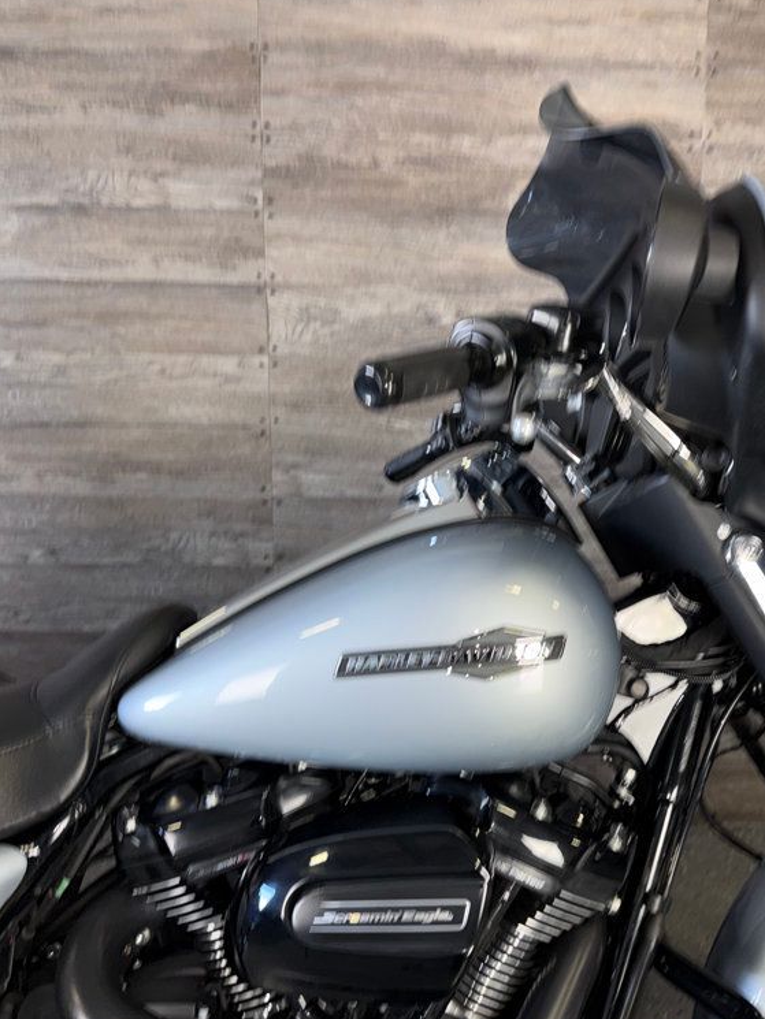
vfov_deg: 55.3
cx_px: 502
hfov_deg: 42.4
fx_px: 972
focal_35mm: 33
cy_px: 506
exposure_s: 1/31
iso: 64
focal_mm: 6.76
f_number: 1.78
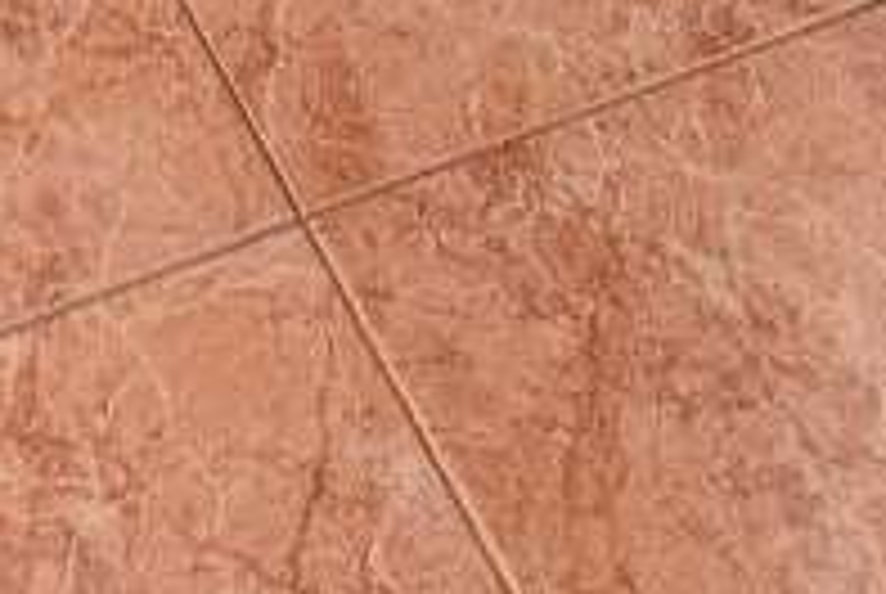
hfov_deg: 20.9
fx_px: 2342
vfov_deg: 8.0
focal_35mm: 95
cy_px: -1820
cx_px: 45
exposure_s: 1/90
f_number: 1.95
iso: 76
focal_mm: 2.23
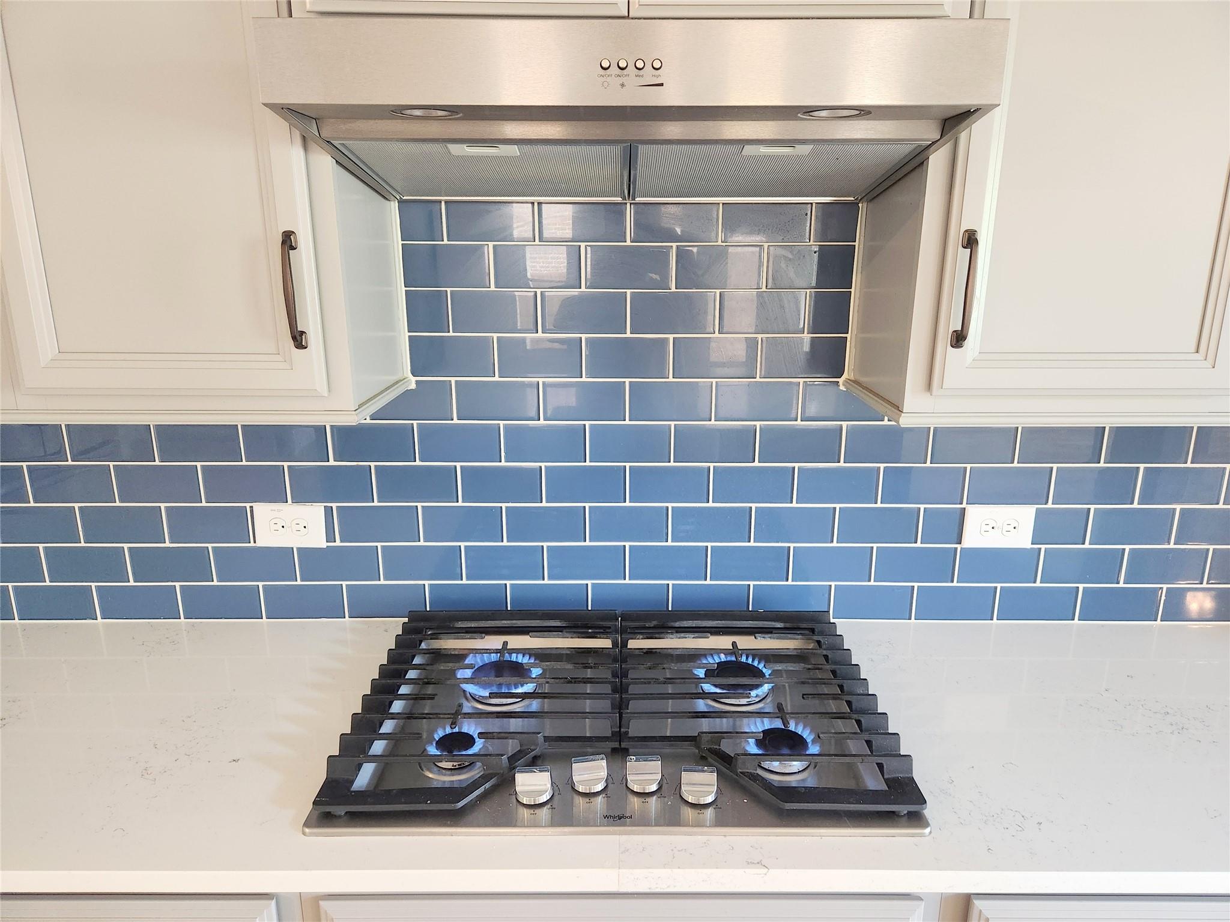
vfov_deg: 58.9
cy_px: 461
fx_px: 817
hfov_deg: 73.9
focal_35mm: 23
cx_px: 615
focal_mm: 5.4
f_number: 1.8
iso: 640
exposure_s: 1/60
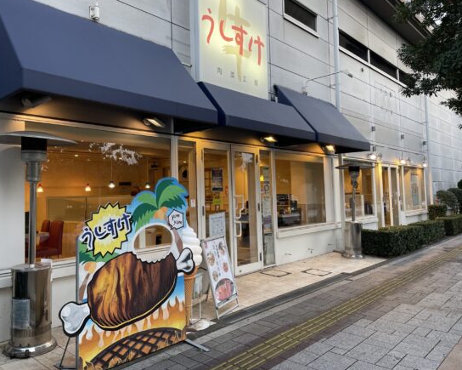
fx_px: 383
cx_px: 208
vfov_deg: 51.5
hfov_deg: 62.1
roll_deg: +1.1
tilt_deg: +3.5
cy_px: 181
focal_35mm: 28
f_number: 1.6
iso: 80
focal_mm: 4.2
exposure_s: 1/100
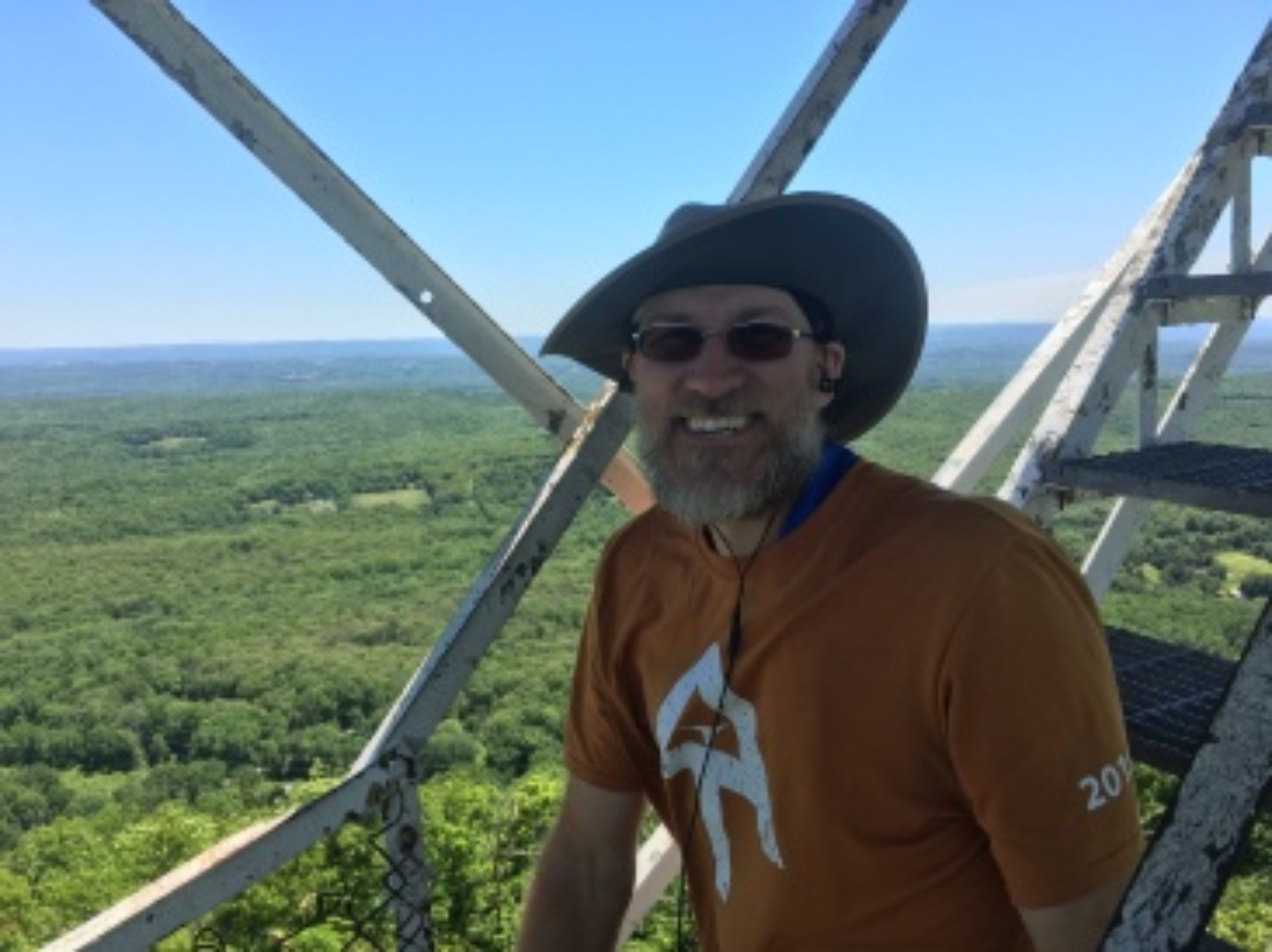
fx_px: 1065
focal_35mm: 29
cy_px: 476
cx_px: 636
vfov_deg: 48.2
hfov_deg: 61.7
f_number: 2.2
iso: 25
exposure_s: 1/705
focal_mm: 4.15
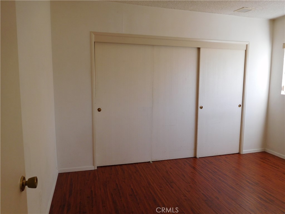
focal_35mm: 25
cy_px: 107
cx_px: 142
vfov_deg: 54.9
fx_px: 206
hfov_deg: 69.4
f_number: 3.4
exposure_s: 1/40
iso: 125
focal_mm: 4.5
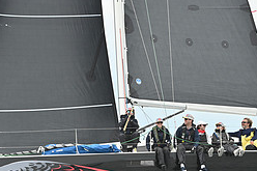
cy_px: 148
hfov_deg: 12.5
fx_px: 1170
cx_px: 141
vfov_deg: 8.3
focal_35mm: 164
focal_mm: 70
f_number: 6.3
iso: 320
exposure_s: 1/1250
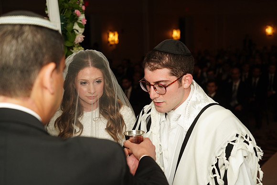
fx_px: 439
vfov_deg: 23.8
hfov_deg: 35.0
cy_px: 92
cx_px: 138
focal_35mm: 57
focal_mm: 57
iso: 400
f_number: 4.5
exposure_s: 1/100
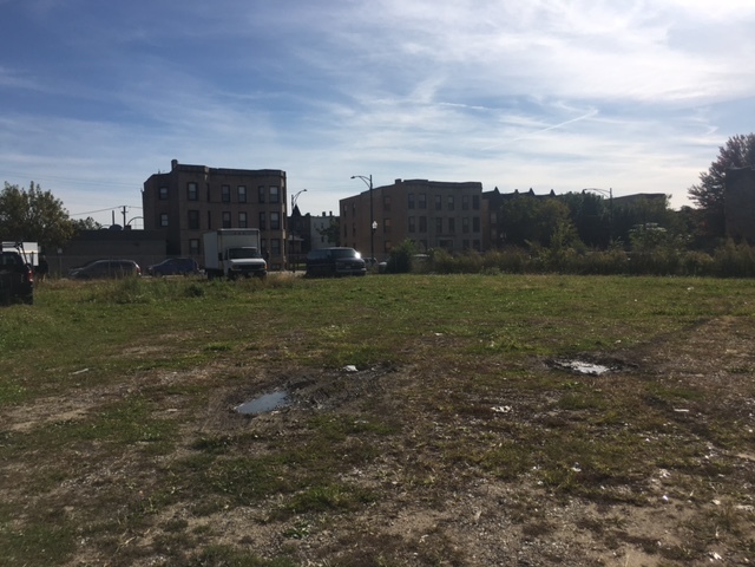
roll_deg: +2.4
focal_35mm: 29
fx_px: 633
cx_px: 378
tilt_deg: -3.4
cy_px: 284
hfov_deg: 61.7
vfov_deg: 48.2
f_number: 2.2
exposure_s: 1/4274
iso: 25
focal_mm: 4.15
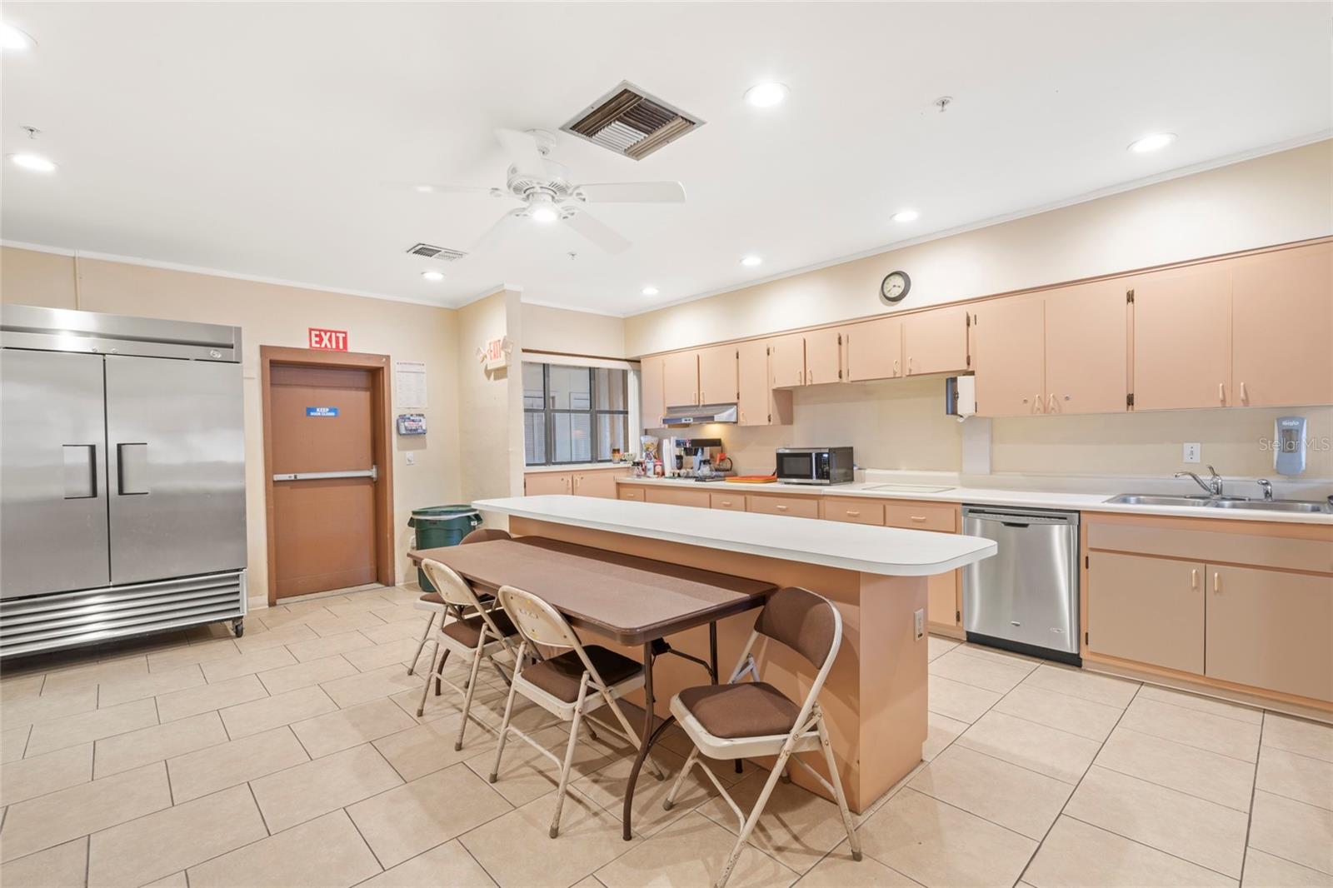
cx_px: 666
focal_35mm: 16
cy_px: 444
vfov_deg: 73.7
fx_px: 592
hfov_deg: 96.7
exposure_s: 6
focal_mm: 16
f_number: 11
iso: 100
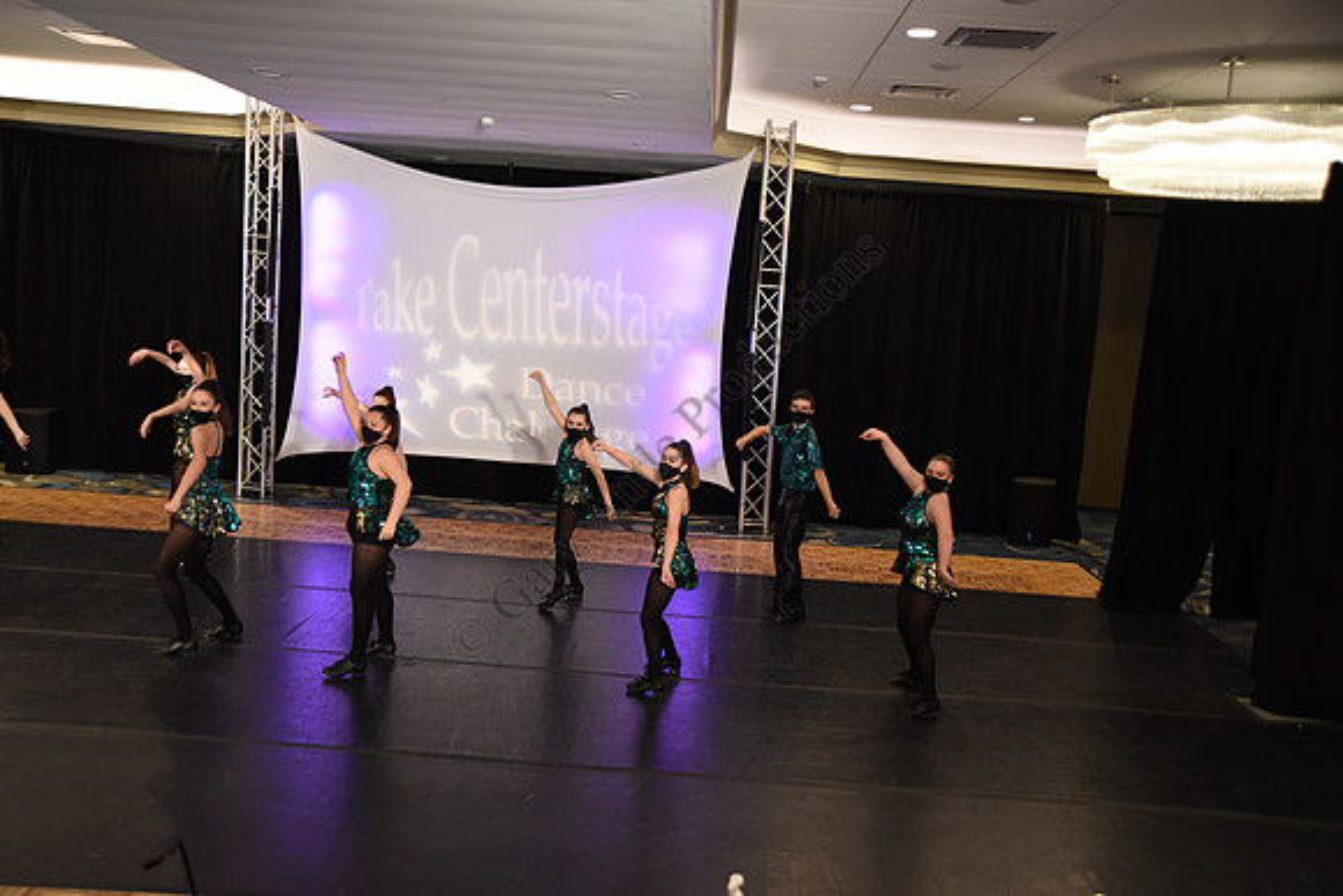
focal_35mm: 34
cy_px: 448
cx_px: 672
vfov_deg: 38.9
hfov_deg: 55.8
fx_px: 1269
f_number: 3.5
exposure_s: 1/400
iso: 2500
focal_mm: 34
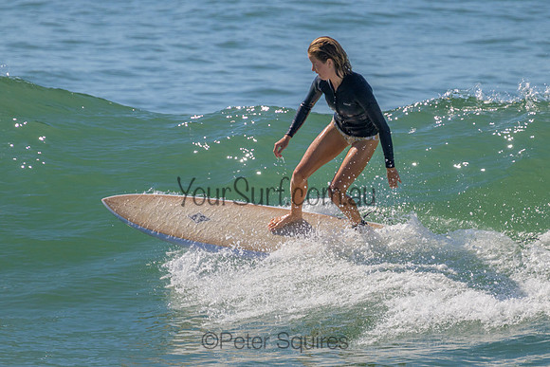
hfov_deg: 2.2
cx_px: 327
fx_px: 14542
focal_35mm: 952
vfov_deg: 1.4
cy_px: 218
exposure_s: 1/2000
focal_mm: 800
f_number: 11
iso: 720
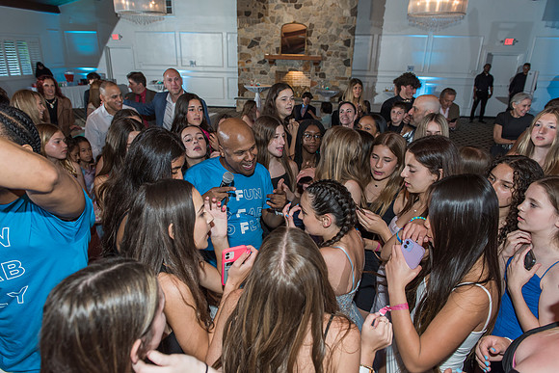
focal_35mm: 24
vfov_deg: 53.2
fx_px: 373
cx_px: 280
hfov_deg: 73.7
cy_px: 186
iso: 500
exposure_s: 1/125
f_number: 4
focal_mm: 24
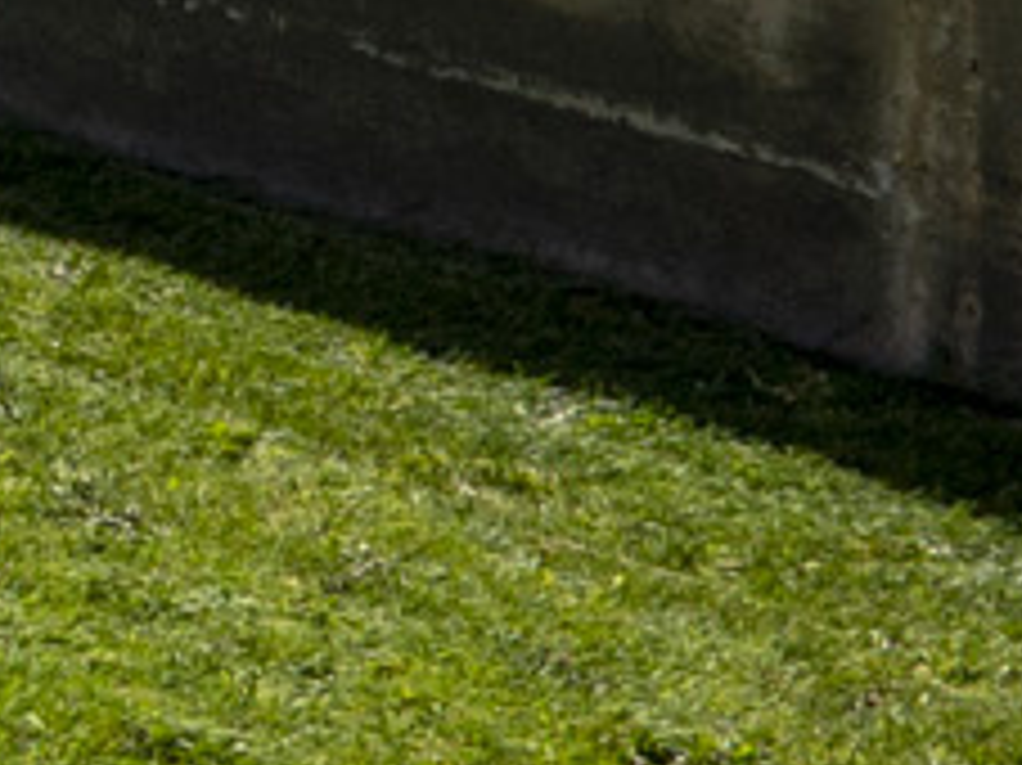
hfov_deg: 7.4
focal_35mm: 148
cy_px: -1336
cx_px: -3417
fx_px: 4367
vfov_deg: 8.7
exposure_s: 1/320
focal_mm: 17.5
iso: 200
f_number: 13
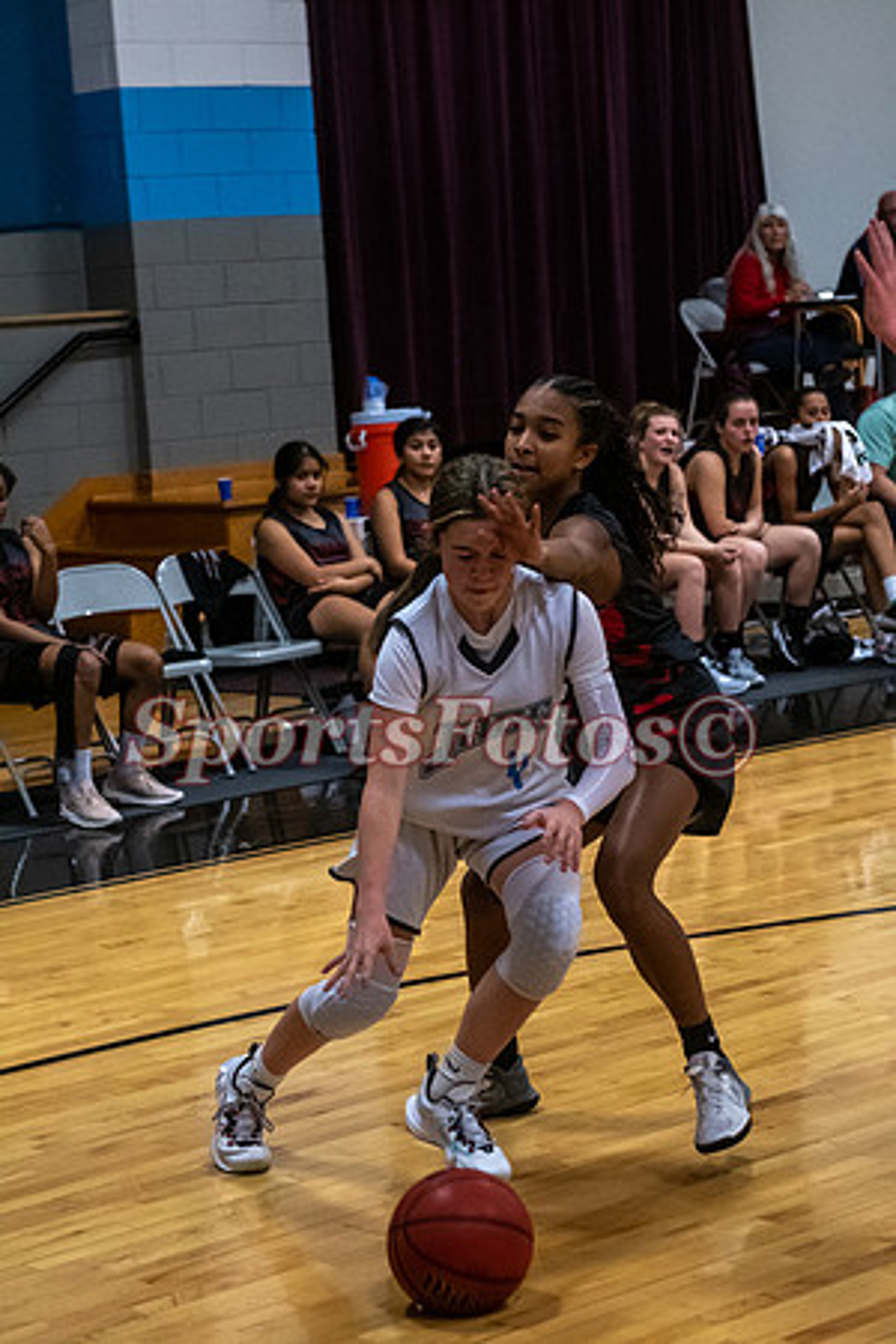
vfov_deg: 24.2
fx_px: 3136
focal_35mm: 84
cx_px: 448
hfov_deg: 16.3
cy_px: 672
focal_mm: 56
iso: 4000
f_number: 4
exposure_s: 1/500
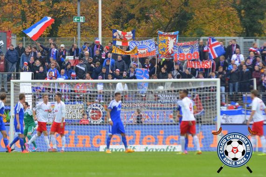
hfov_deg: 6.9
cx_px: 133
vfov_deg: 4.6
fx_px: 2216
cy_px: 88
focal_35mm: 300
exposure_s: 1/1000
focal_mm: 200
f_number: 4
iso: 720
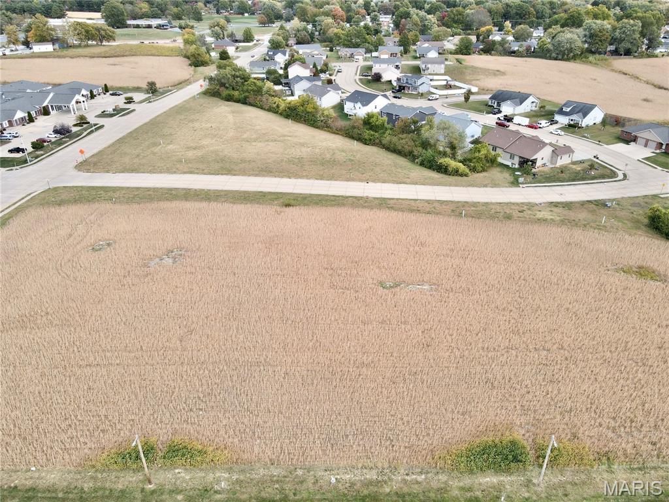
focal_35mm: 24
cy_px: 251
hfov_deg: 71.6
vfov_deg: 56.8
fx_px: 464
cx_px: 334
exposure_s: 1/125
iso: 110
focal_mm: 4.5
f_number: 2.8
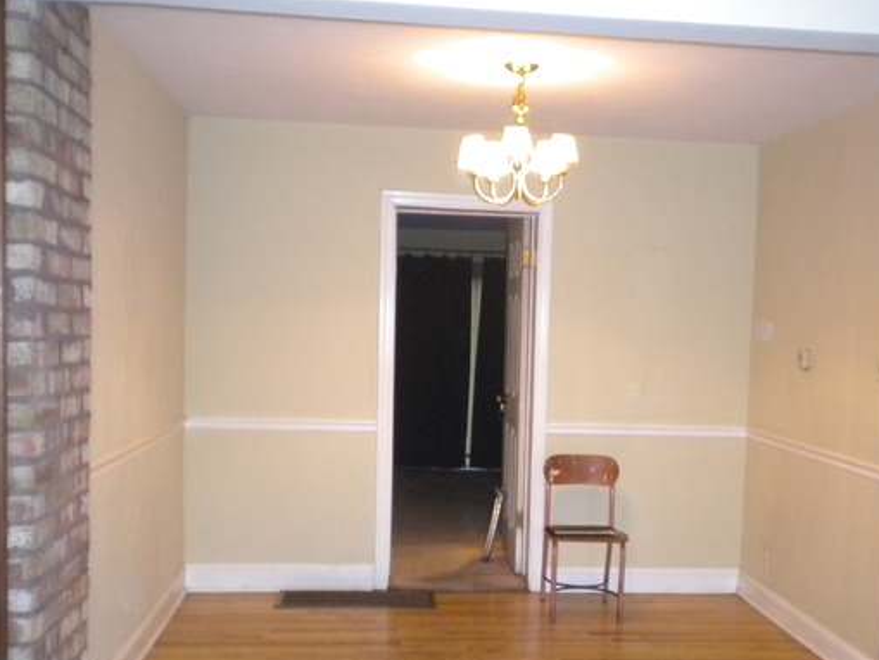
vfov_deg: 32.7
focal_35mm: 44
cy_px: 409
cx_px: 515
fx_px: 1118
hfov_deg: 42.8
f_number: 3.1
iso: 410
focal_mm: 6.3
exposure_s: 1/30
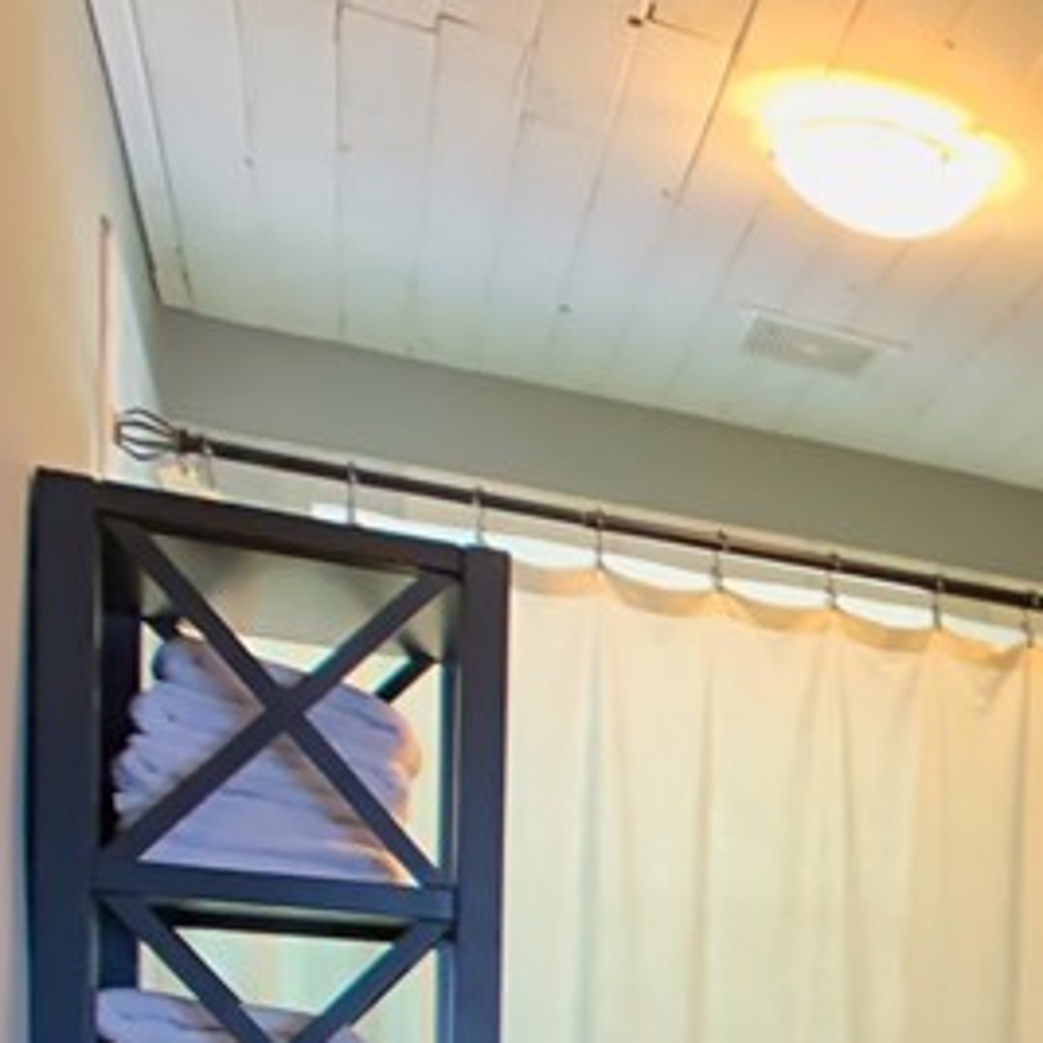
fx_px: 3000
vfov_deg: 18.5
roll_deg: -1.6
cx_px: 1762
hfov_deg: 17.0
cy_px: 1305
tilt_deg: -2.3
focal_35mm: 88
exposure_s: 1/40
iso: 250
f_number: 1.8
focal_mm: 4.25
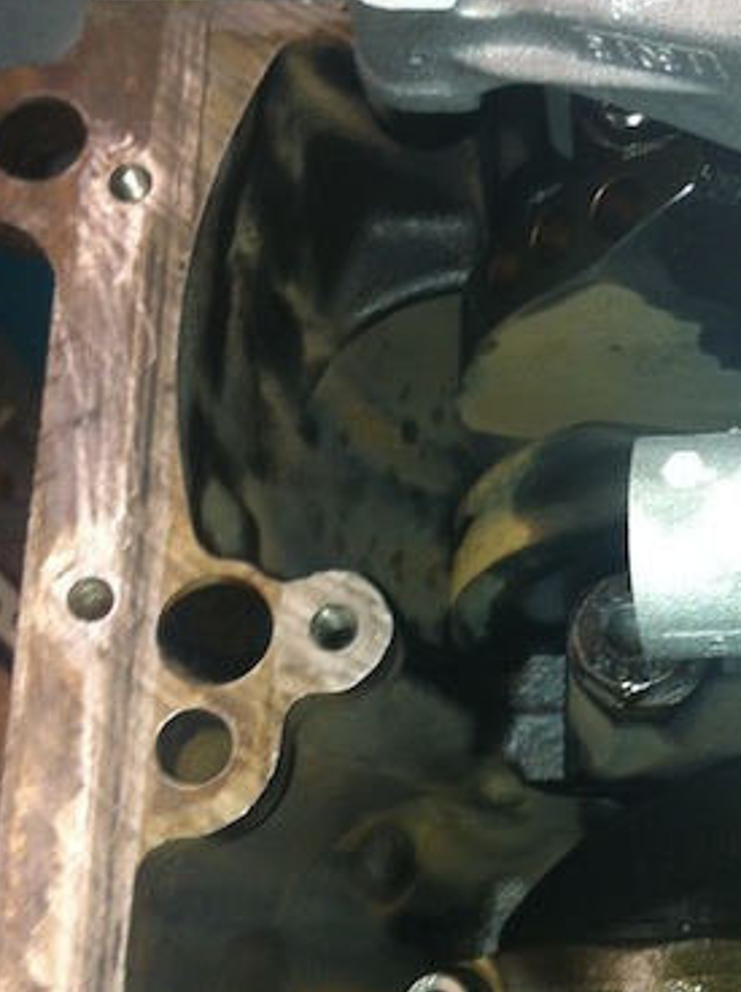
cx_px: 714
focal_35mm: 73
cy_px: 507
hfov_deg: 19.6
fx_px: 2088
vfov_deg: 26.7
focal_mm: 3.85
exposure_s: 1/15
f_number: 2.8
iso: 100
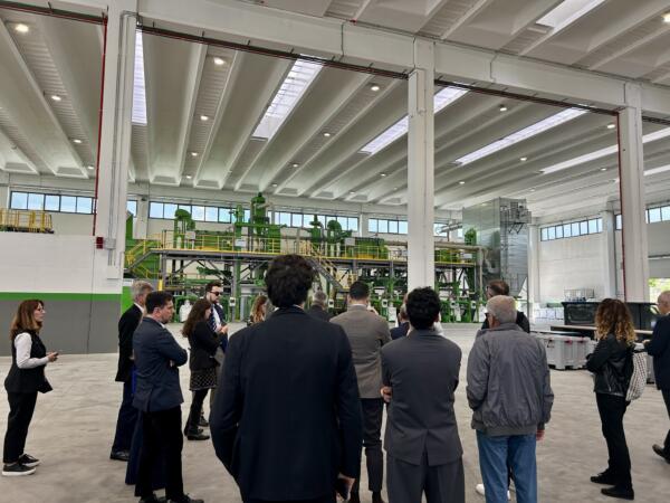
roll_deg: +0.1
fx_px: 503
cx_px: 335
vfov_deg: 53.1
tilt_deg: +5.7
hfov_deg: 67.3
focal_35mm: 26
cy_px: 252
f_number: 1.5
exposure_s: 1/214
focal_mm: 5.7
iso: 40
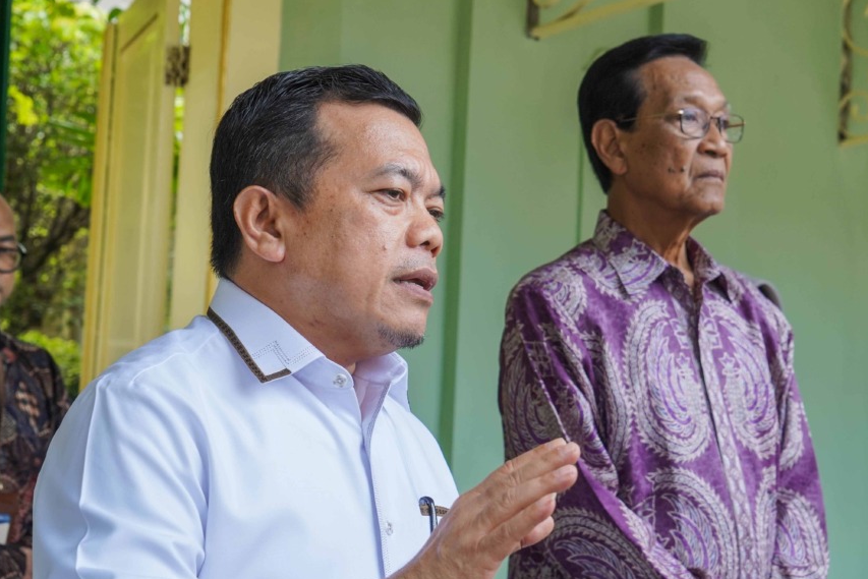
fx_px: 2532
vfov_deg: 13.0
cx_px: 502
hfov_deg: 19.4
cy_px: 302
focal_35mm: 105
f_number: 4
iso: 80
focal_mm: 70
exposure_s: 1/160
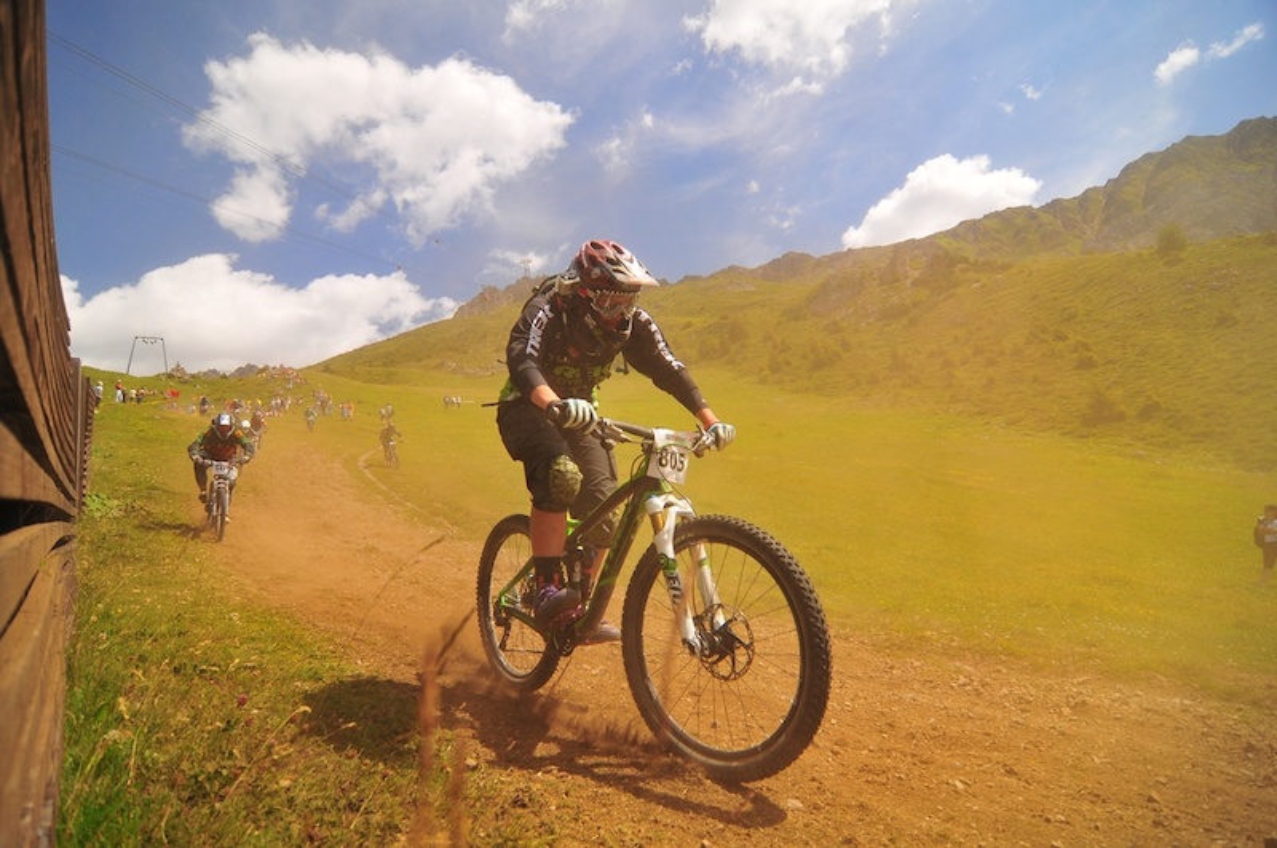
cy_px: 424
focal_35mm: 18
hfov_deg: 90.1
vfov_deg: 67.2
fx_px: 638
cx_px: 638
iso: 200
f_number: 4
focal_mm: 12
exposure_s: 1/2500
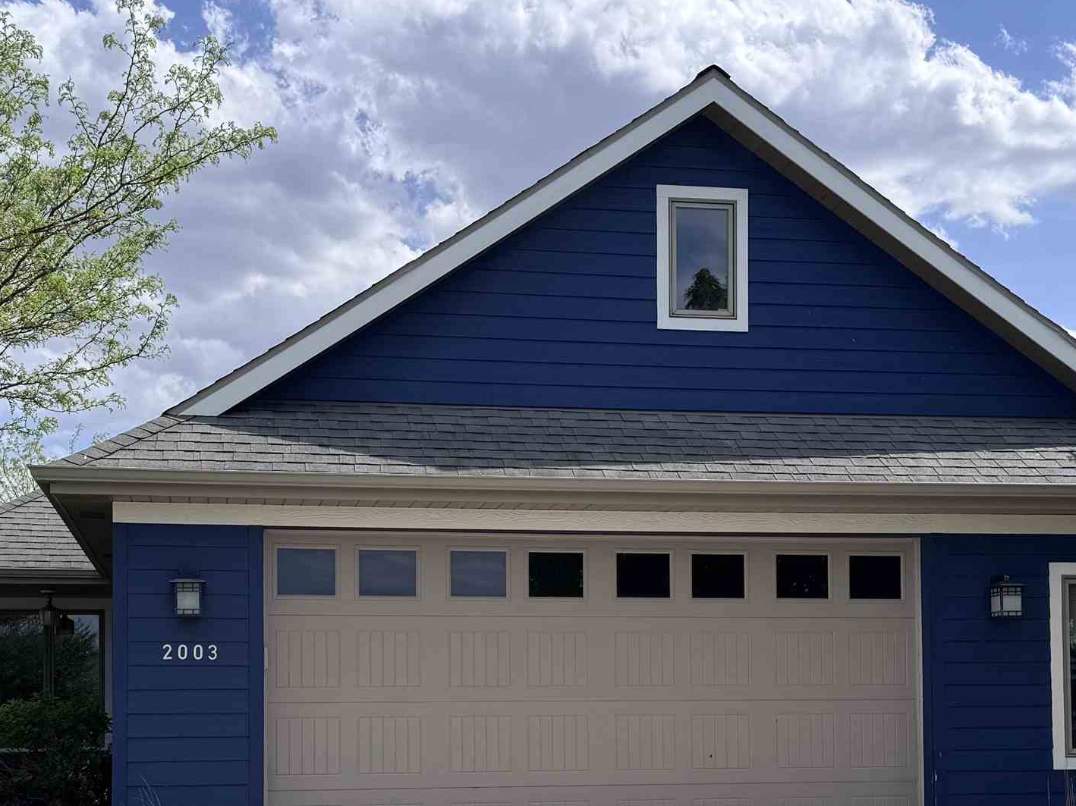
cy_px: 660
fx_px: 1616
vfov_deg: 27.4
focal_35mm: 52
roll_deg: +1.2
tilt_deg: +1.1
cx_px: 511
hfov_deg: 36.8
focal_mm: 6.76
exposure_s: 1/4608
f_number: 1.78
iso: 80
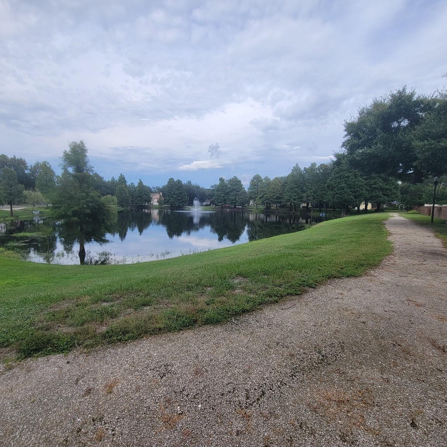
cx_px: 211
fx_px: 234
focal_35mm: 16
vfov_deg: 87.4
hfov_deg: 87.3
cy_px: 223
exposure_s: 1/1276
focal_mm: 2.2
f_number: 2.2
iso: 50
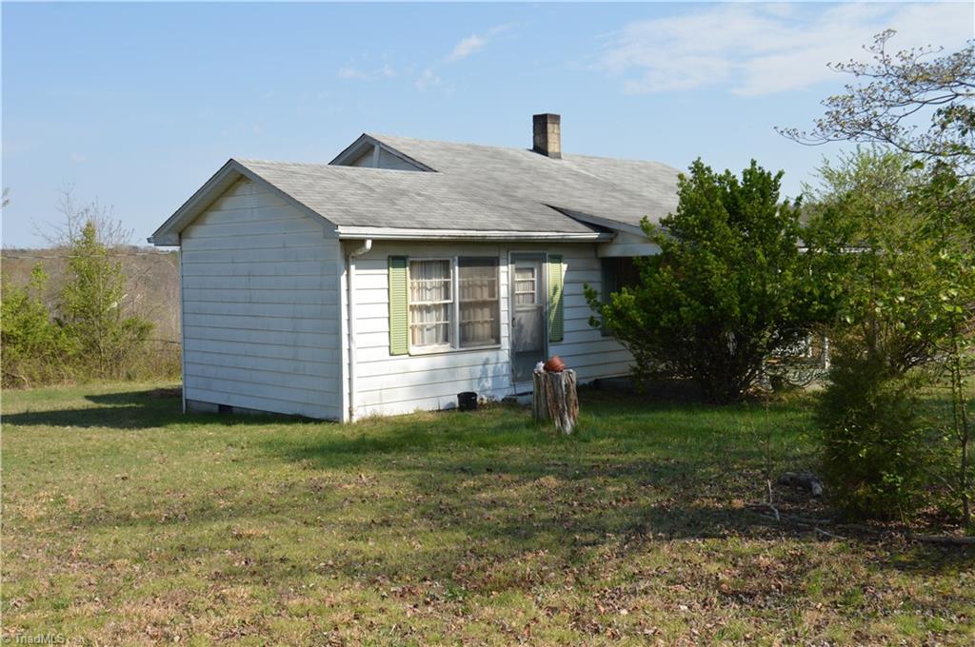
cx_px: 488
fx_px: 1055
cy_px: 324
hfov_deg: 49.6
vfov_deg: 34.1
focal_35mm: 39
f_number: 8
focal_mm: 26
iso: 100
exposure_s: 1/200
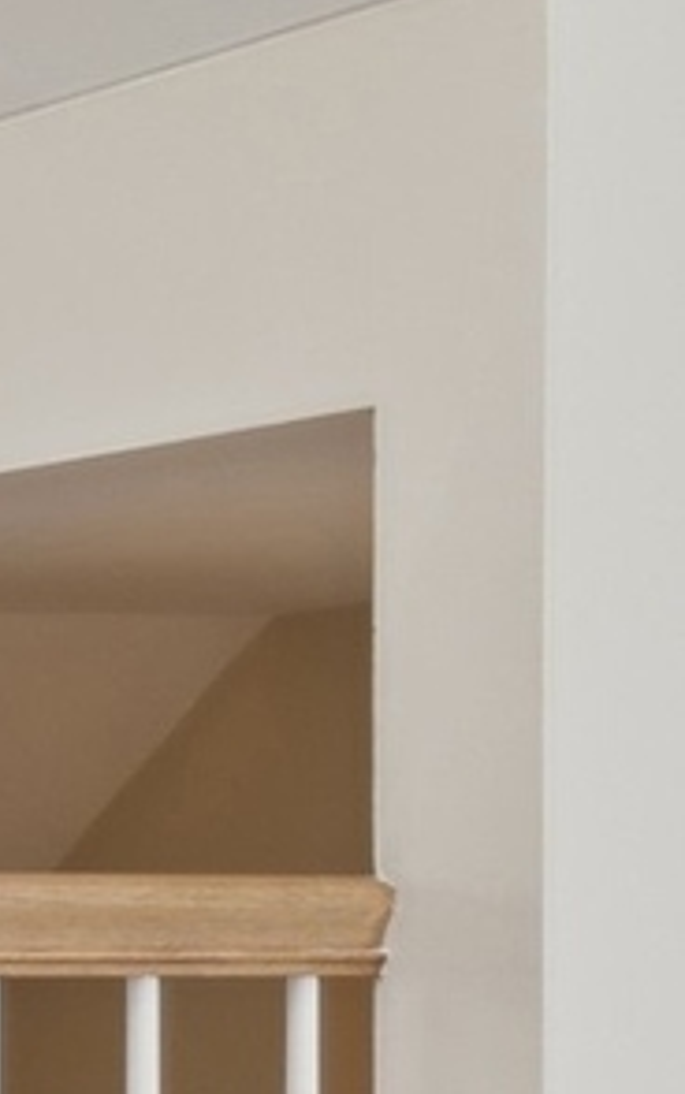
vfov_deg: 20.3
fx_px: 3014
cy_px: 941
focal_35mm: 101
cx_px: -1698
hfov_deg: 8.9
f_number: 8
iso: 250
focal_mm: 12
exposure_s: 1/30
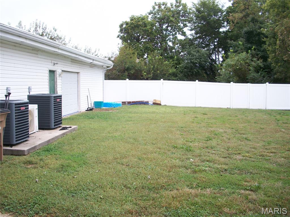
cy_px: 108
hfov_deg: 52.6
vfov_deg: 40.7
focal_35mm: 35
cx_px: 145
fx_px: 293
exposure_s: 1/250
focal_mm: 6.3
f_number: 3.1
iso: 80
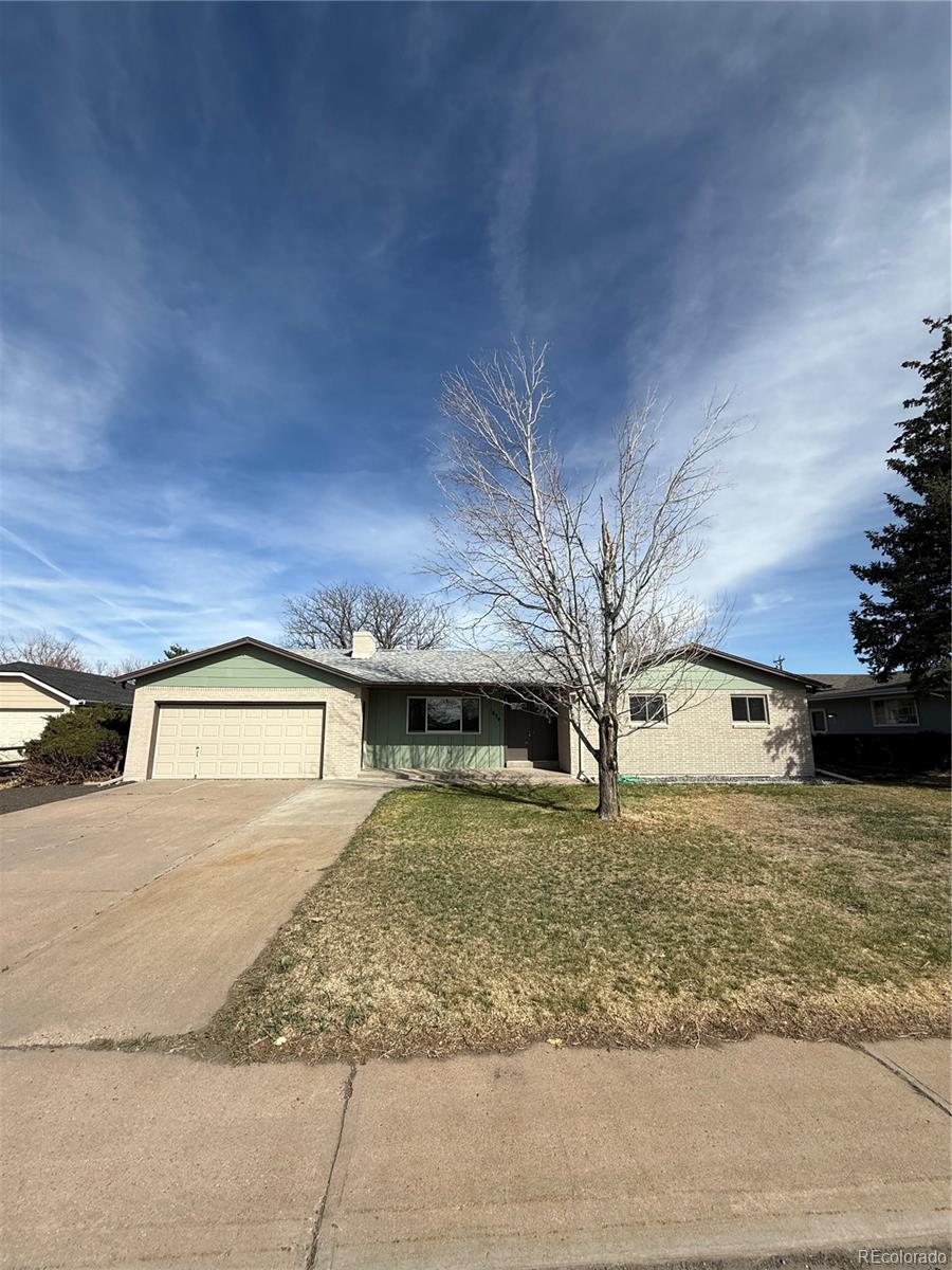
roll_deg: +0.7
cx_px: 476
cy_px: 635
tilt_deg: +11.1
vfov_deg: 102.1
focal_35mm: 14
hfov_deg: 85.7
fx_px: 513
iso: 50
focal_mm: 2.22
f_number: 2.2
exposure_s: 1/2506
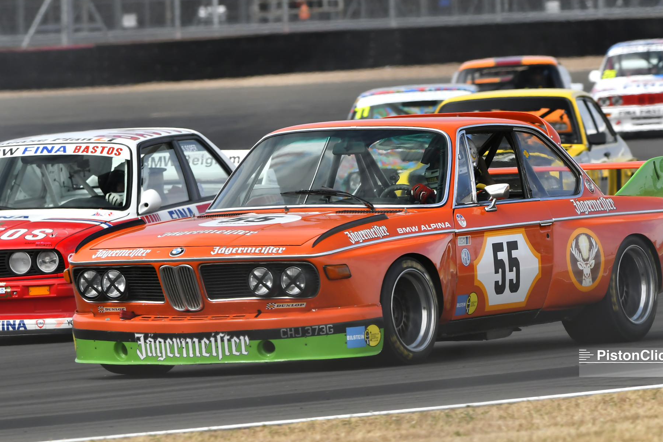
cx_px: 369
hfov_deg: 5.1
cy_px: 200
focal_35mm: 401
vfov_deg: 3.4
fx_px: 7384
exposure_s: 1/640
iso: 360
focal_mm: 240
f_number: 5.6
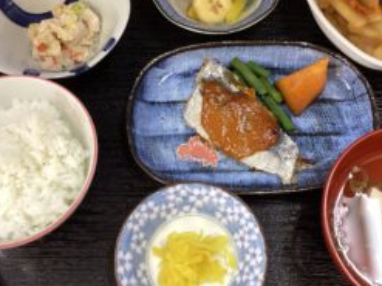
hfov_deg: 40.3
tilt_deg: -66.0
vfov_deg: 30.8
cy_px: 120
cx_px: 220
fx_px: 518
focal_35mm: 47
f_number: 2.4
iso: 200
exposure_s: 1/60
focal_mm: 3.3
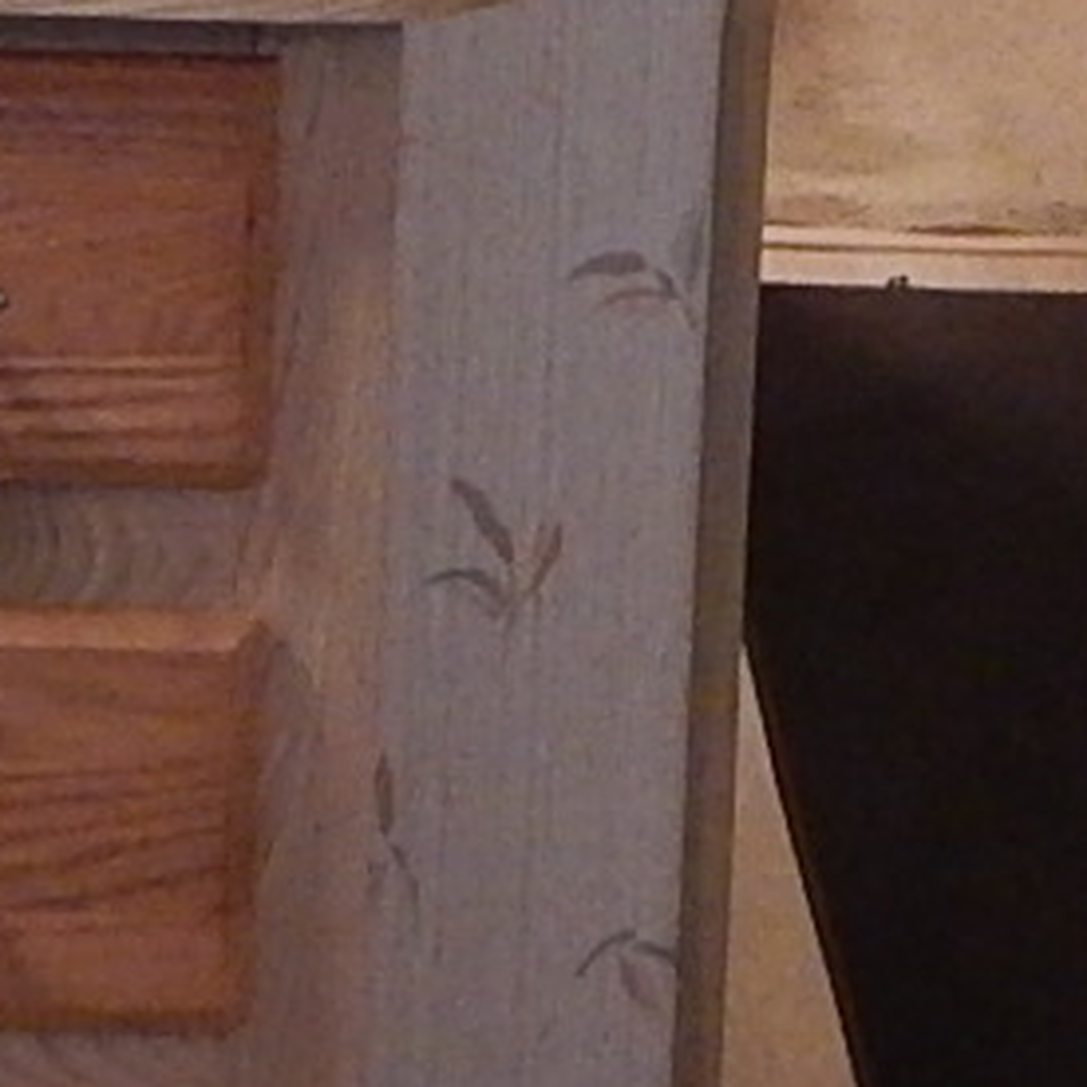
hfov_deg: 10.4
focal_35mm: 168
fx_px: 5969
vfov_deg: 10.2
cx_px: 447
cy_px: -407
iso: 400
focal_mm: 4
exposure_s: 1/25
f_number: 3
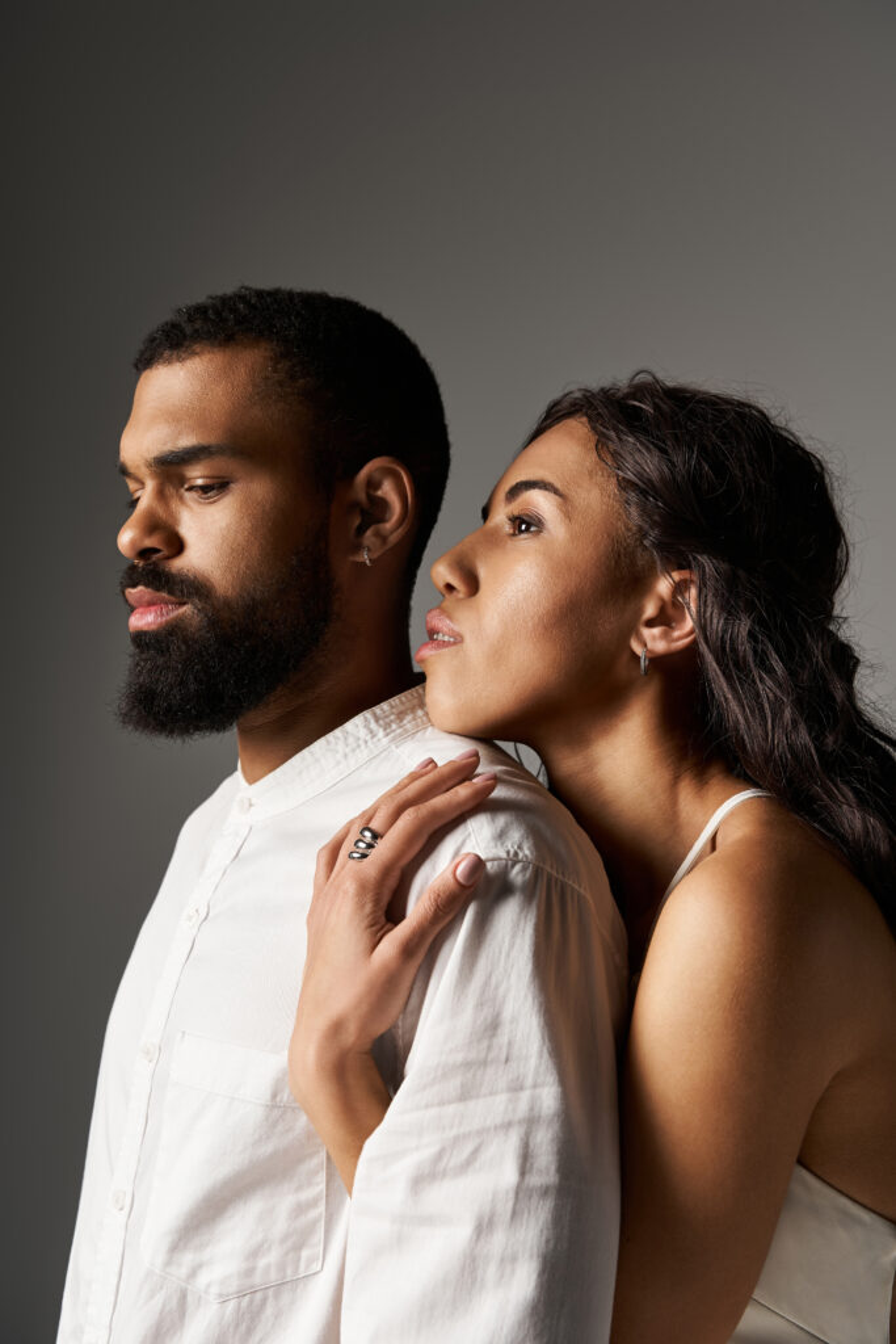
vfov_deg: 39.6
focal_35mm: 50
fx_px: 1866
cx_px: 448
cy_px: 672
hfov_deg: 27.0
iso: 125
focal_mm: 50
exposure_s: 1/160
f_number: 7.1
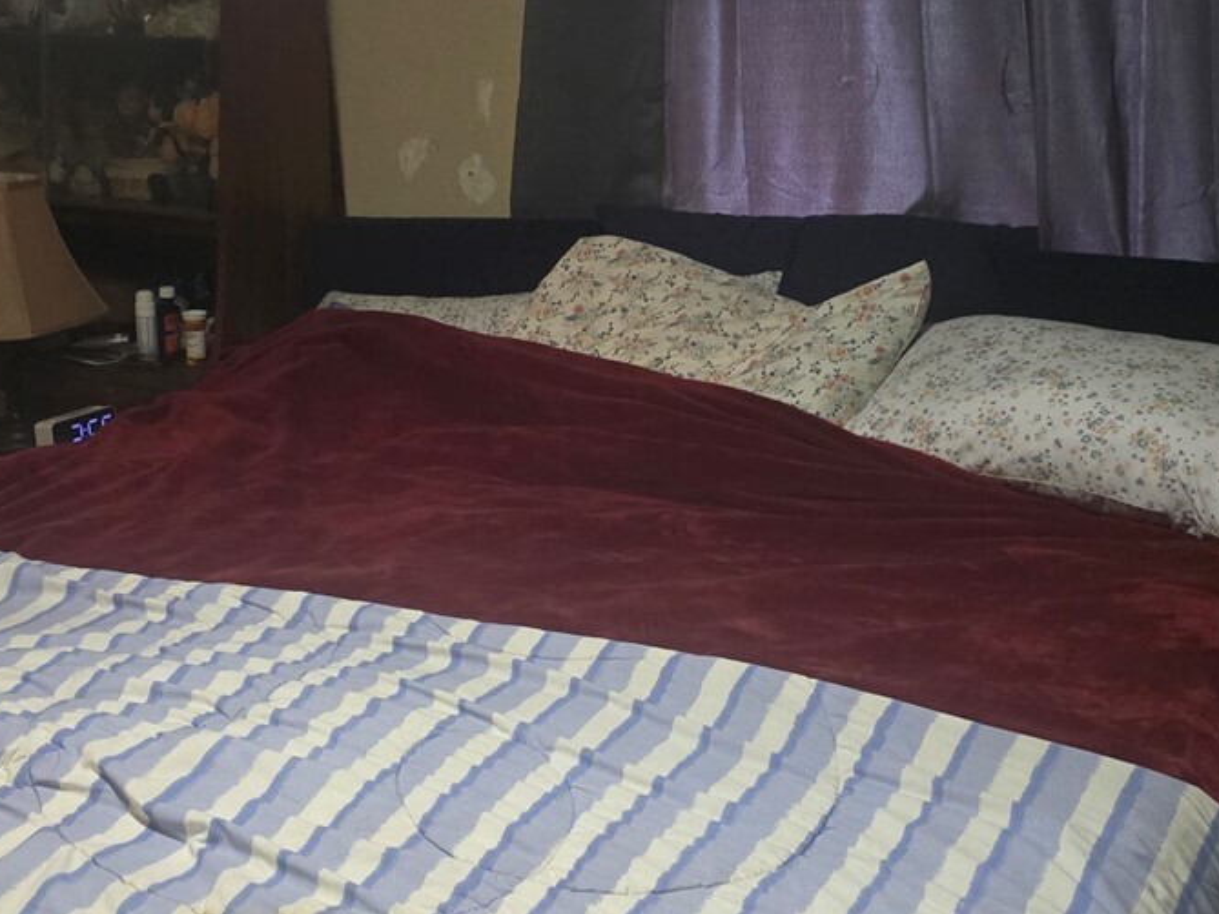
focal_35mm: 55
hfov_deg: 34.7
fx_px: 1937
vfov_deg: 26.6
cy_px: 462
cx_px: 439
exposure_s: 1/60
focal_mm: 6.3
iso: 1600
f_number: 1.7
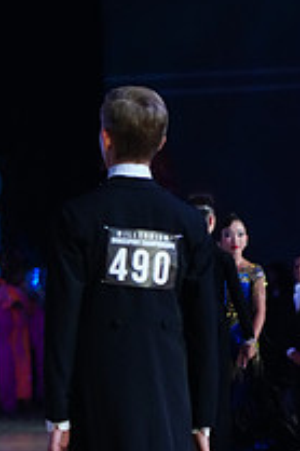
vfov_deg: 7.0
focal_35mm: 292
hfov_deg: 4.7
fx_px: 3656
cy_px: 544
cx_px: -55
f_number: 4
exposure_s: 1/500
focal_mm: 105
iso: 3200
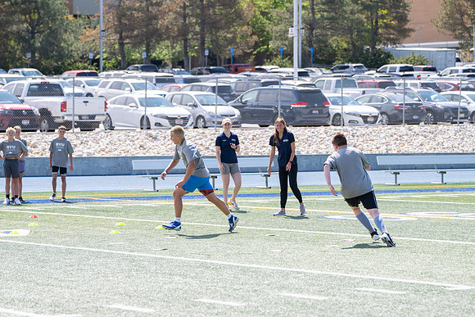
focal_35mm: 129
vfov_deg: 10.6
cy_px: 157
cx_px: 214
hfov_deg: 15.8
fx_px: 1706
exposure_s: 1/500
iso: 125
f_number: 4
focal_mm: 105
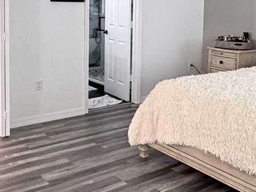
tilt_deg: -4.9
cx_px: 185
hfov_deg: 36.8
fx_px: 377
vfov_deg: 27.9
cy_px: 35
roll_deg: -1.5
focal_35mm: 51
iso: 800
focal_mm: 2.22
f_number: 2.2
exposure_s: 1/60
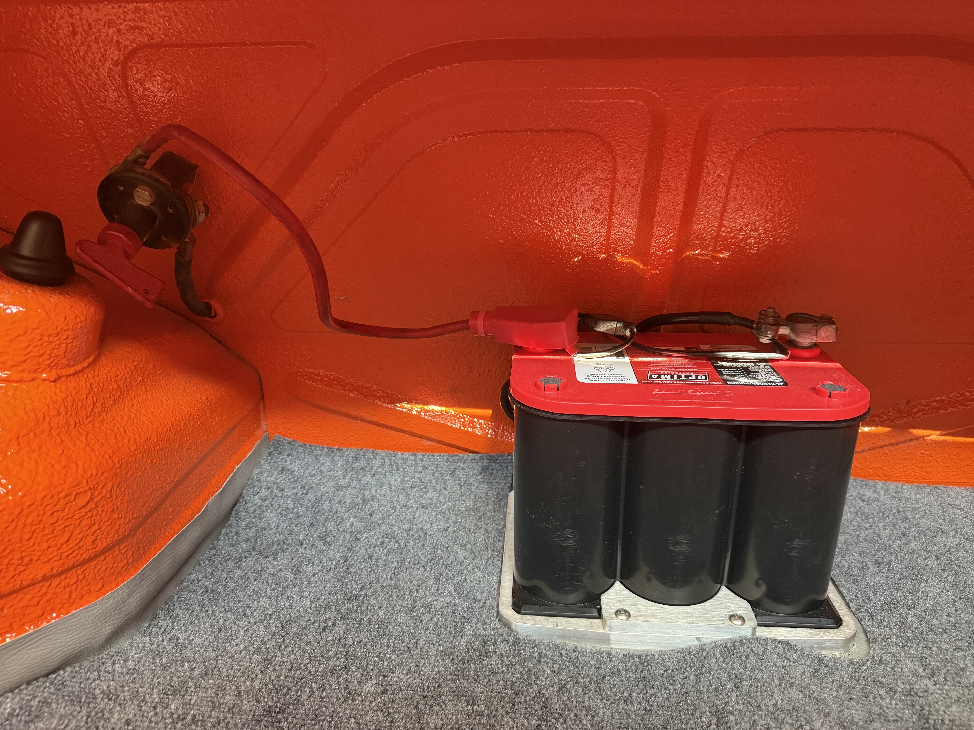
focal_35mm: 24
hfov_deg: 71.6
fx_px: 675
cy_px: 365
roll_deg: +0.5
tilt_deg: -21.0
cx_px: 487
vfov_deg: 56.8
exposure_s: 1/60
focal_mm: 6.76
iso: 500
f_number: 1.78
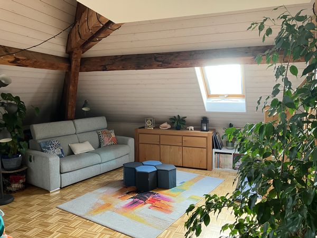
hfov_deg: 63.4
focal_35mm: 28
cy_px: 119
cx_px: 158
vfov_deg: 49.7
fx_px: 256
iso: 125
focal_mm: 3.99
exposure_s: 1/60
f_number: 1.8
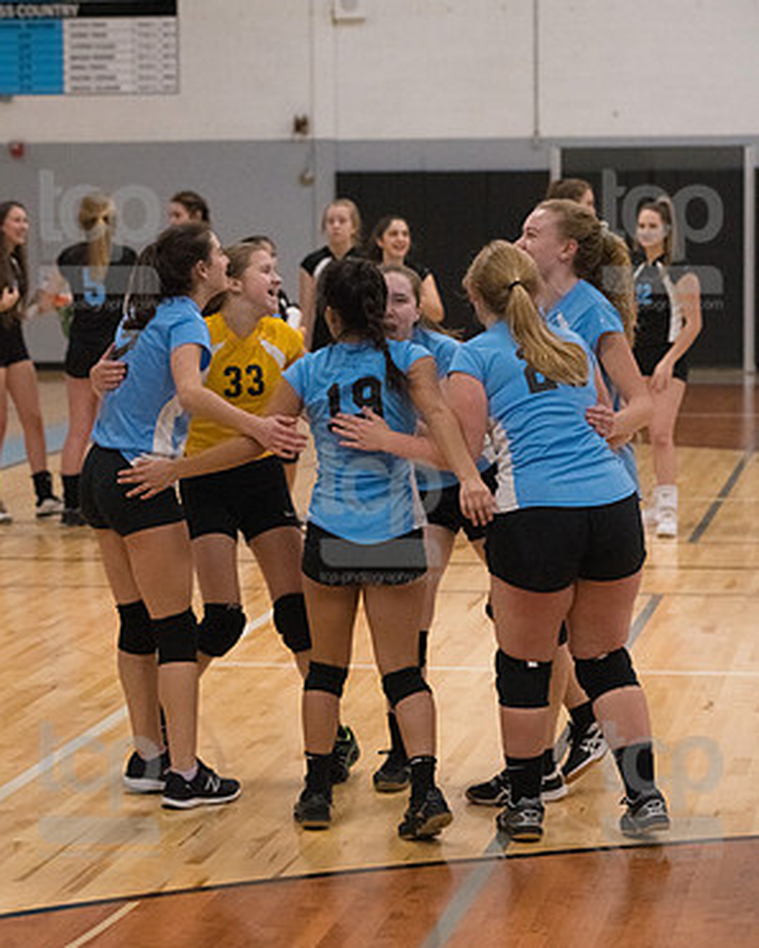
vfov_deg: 17.8
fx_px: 3031
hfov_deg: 14.3
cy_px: 514
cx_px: 381
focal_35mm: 108
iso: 8000
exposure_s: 1/1000
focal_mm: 95
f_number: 4.5
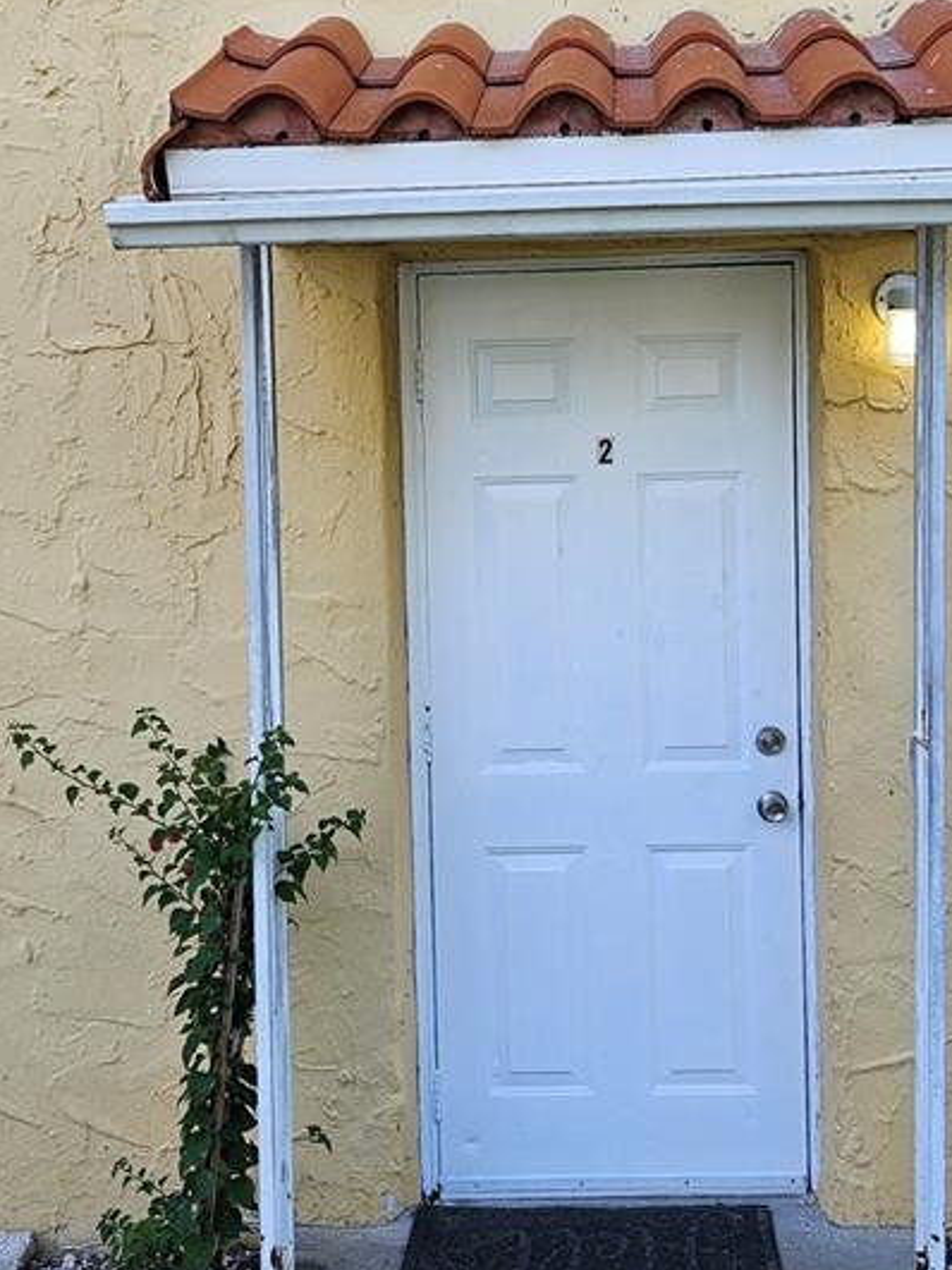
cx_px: 574
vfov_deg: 36.8
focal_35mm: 52
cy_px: 567
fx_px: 1908
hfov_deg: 28.0
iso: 25
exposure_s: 1/300
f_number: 1.8
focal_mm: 5.4
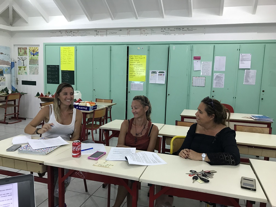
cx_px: 138
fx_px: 223
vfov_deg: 49.7
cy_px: 104
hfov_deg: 63.4
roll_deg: -1.3
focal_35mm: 28
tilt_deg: -6.4
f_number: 1.8
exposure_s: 1/20
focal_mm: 3.99
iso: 40
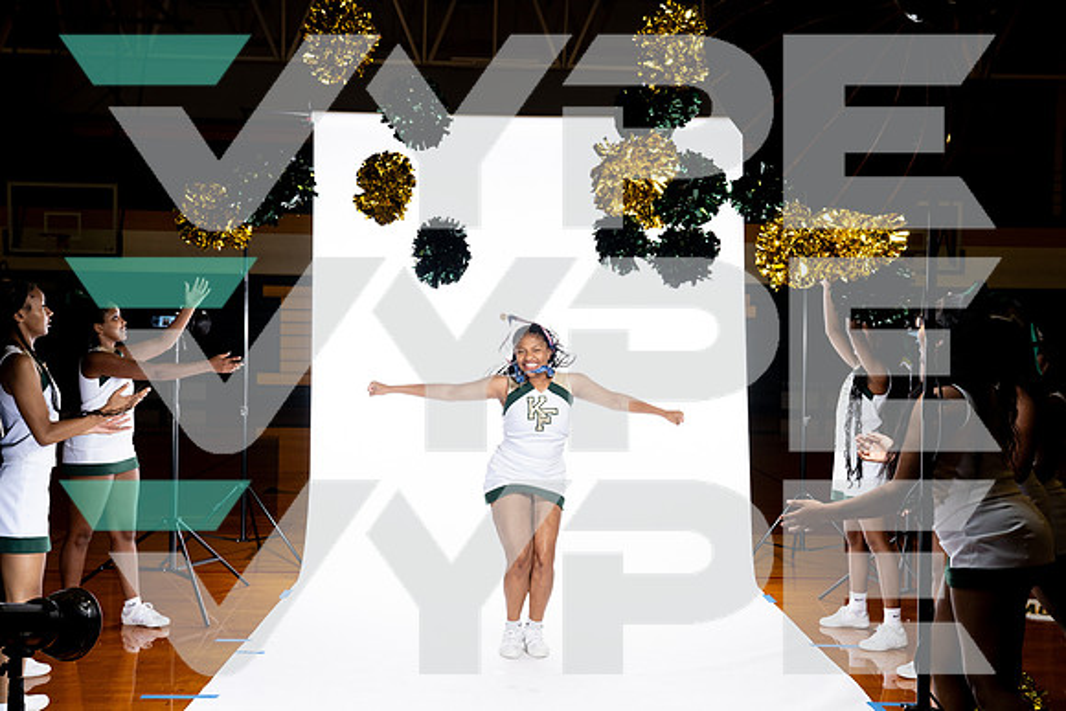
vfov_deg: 30.8
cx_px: 528
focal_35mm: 44
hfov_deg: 44.9
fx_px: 1290
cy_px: 359
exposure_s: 1/250
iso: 400
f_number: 8
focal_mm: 41
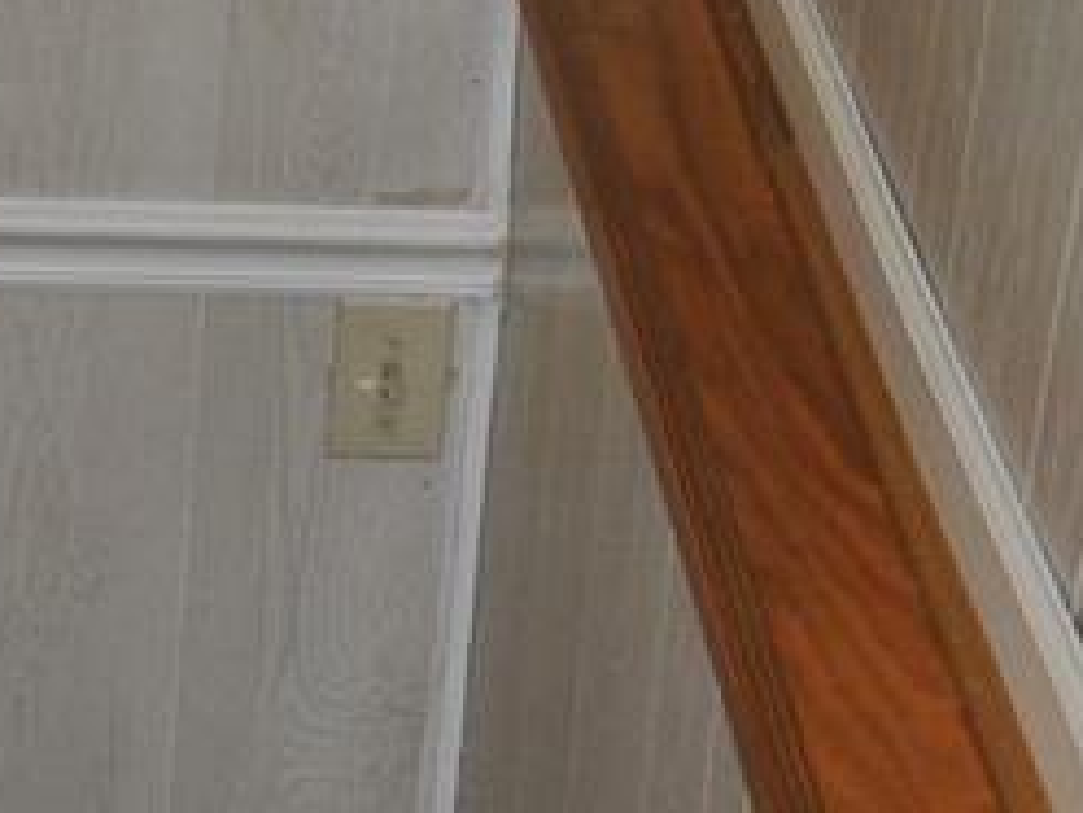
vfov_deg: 9.2
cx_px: 221
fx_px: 5037
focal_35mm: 161
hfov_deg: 12.2
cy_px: 747
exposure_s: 1/60
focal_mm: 18
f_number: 3.5
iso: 200
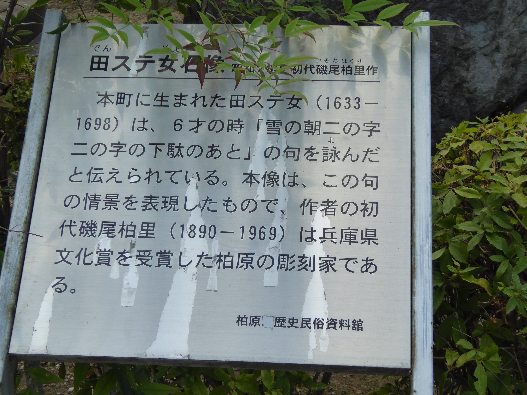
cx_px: 258
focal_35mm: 72
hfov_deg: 27.0
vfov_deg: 20.4
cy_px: 194
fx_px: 1096
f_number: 4.3
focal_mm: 10.9
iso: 160
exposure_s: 1/250
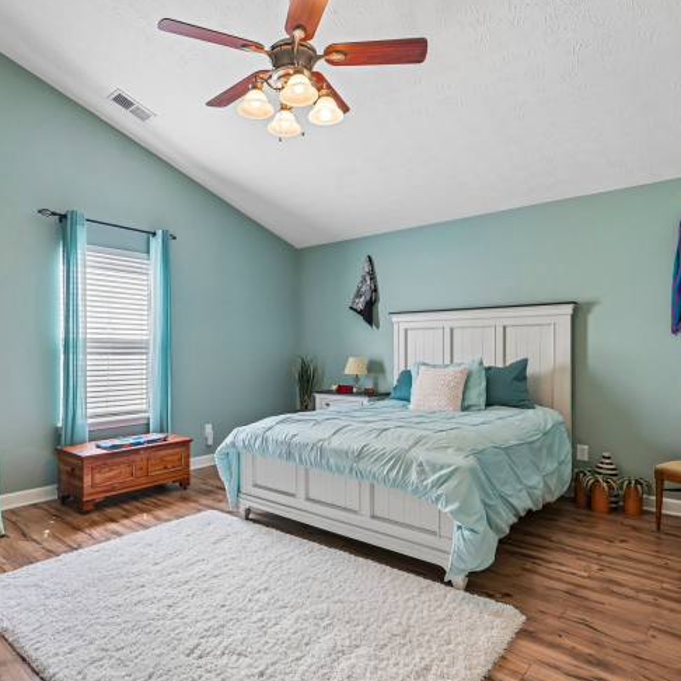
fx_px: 467
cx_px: 298
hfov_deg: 71.9
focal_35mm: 21
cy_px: 345
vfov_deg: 72.1
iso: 180
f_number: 8
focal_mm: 16
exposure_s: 1/15
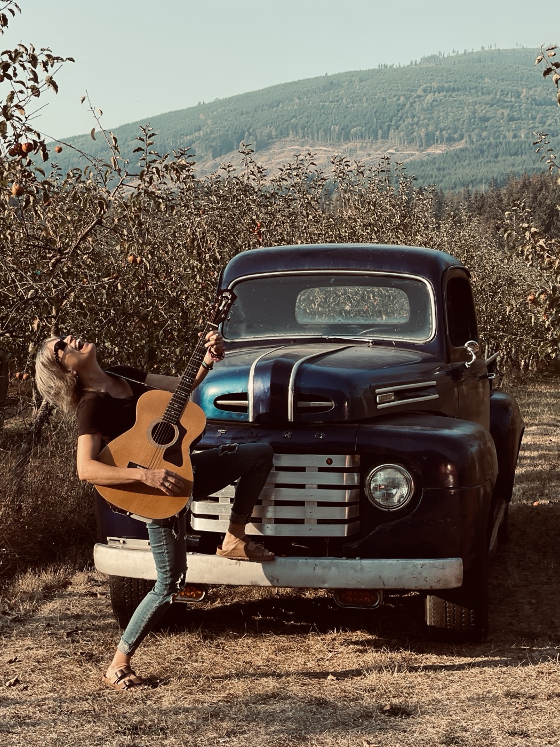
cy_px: 374
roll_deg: -0.9
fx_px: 1122
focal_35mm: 52
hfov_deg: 28.0
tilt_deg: -0.2
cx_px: 280
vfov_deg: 36.8
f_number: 2
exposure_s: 1/716
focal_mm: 6
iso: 32
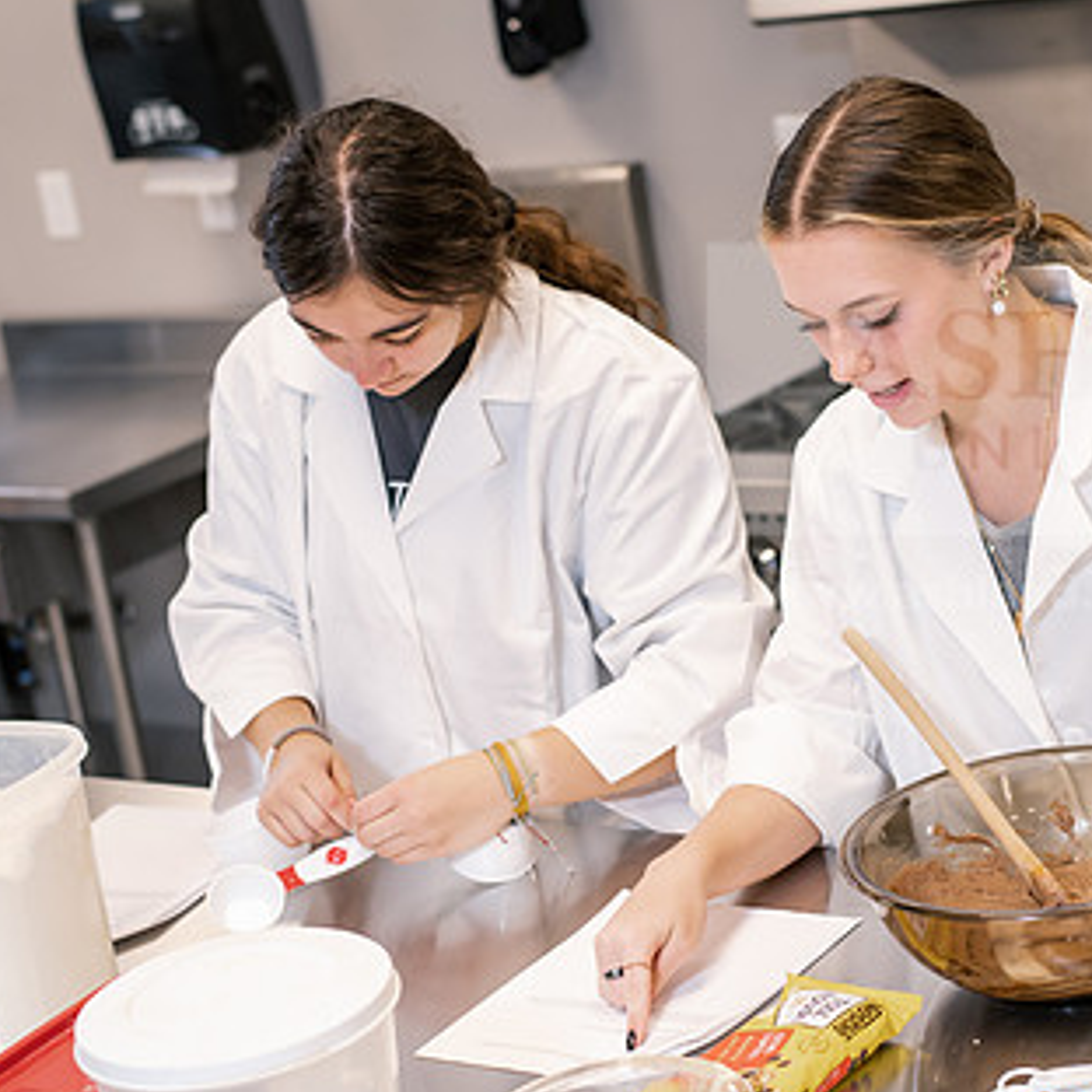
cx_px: 602
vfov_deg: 21.9
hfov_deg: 21.9
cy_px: 667
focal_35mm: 79
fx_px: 2820
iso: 640
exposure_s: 1/200
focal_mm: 50
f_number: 3.2
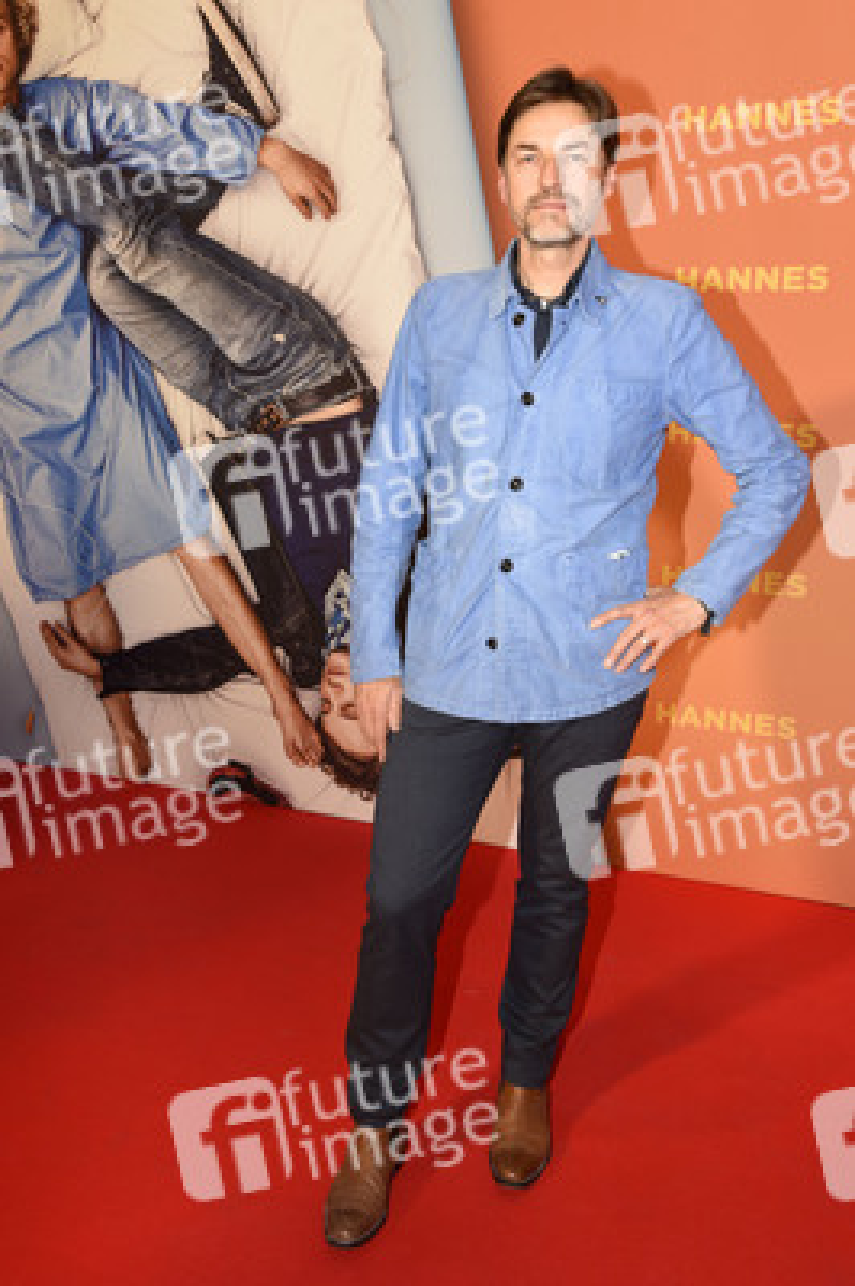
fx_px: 1142
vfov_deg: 58.8
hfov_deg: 41.0
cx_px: 428
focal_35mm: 32
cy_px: 643
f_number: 6.3
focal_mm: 32
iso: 1250
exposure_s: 1/80
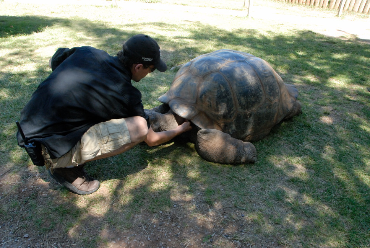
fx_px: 278
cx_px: 185
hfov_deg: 67.3
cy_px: 124
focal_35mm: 27
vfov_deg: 48.0
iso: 800
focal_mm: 18
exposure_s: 1/160
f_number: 9.5
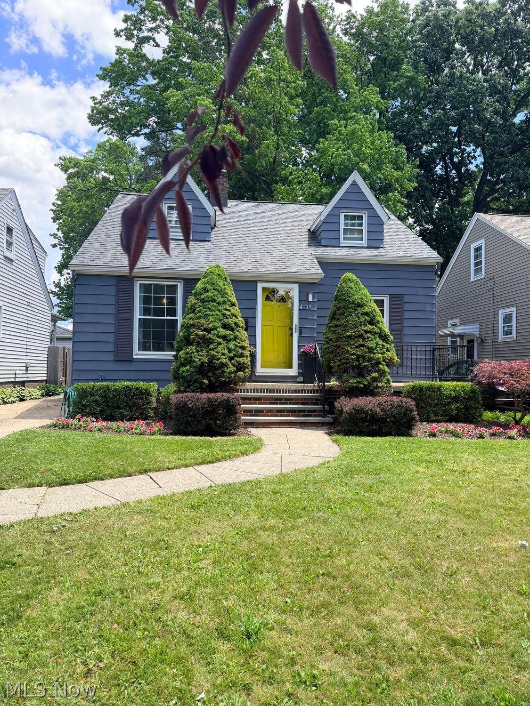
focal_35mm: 24
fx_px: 490
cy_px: 353
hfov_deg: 56.8
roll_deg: -0.3
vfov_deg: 71.6
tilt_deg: +1.1
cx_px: 265
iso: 100
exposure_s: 1/1901
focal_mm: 6.76
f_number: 1.78
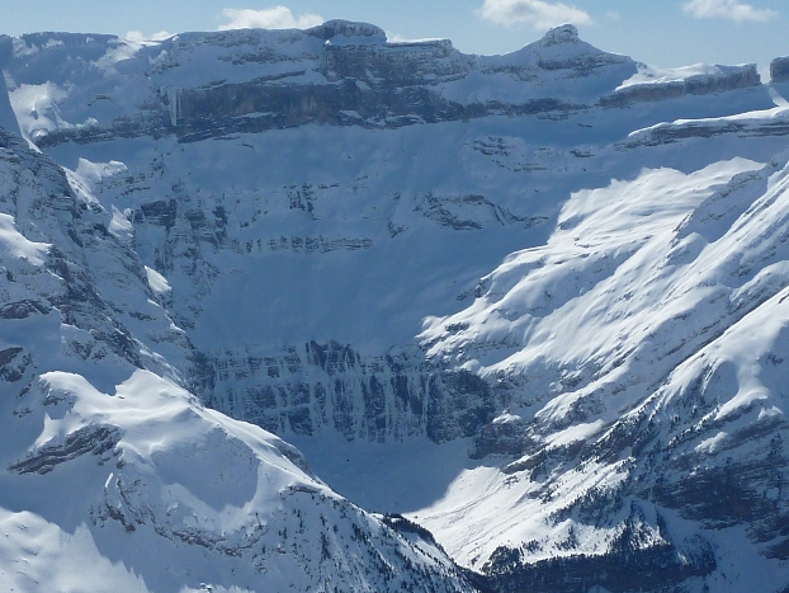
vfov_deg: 18.2
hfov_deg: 24.1
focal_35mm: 81
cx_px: 337
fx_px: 1847
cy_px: 356
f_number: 5.6
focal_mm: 5.7
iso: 80
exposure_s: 1/1000
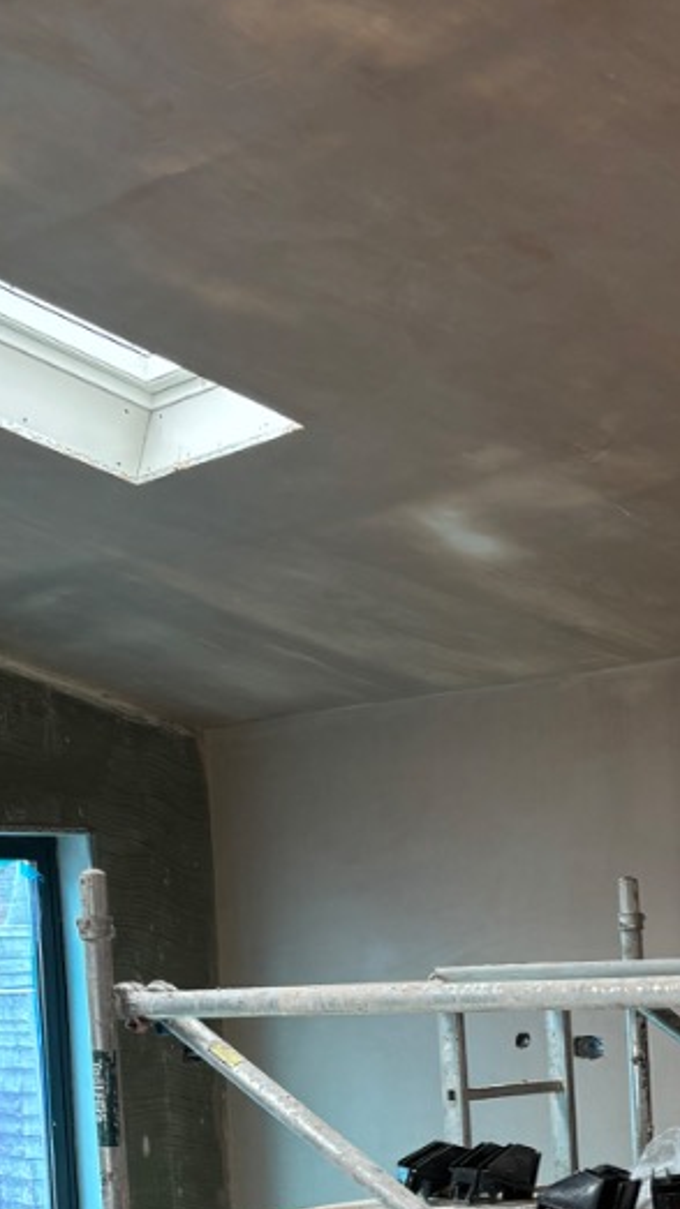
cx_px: 874
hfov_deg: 17.4
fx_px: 2085
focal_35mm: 65
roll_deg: +2.1
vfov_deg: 30.7
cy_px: 1128
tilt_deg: -4.6
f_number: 1.6
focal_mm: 5.96
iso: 80
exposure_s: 1/50
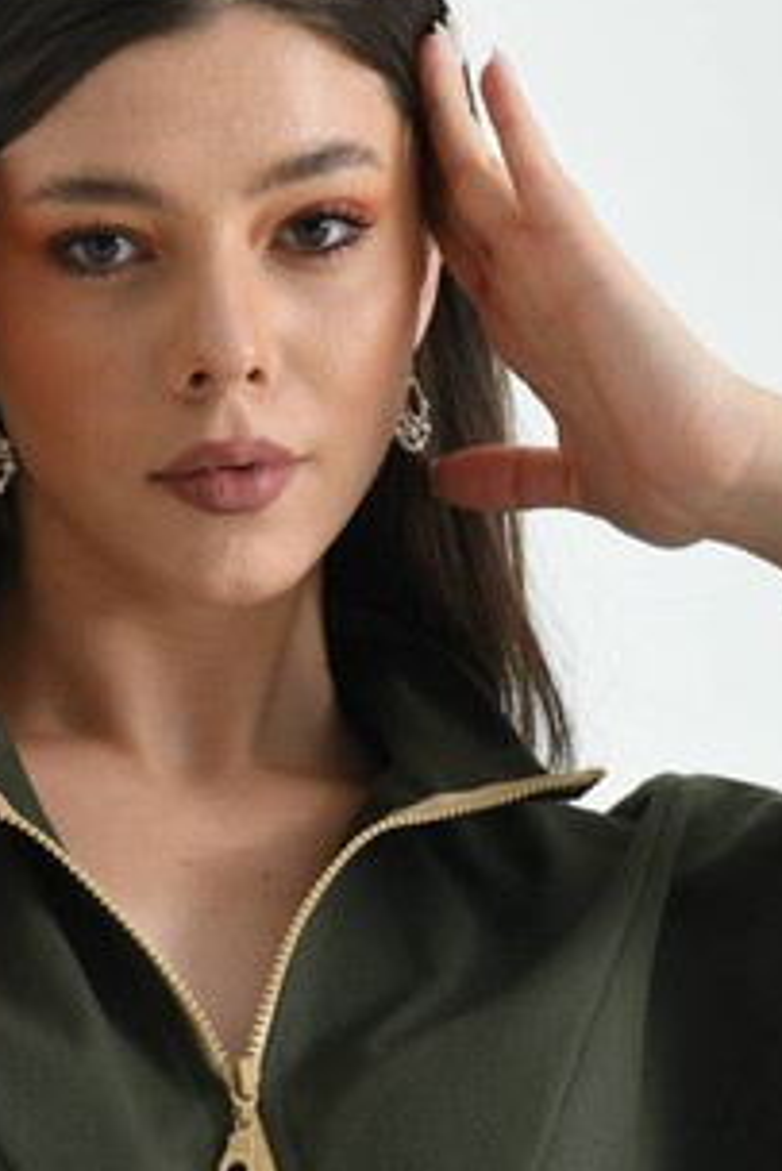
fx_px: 4491
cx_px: 169
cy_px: 1263
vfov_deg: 14.5
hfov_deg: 9.9
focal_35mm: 138
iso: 100
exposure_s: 1/125
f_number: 6.3
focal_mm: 56
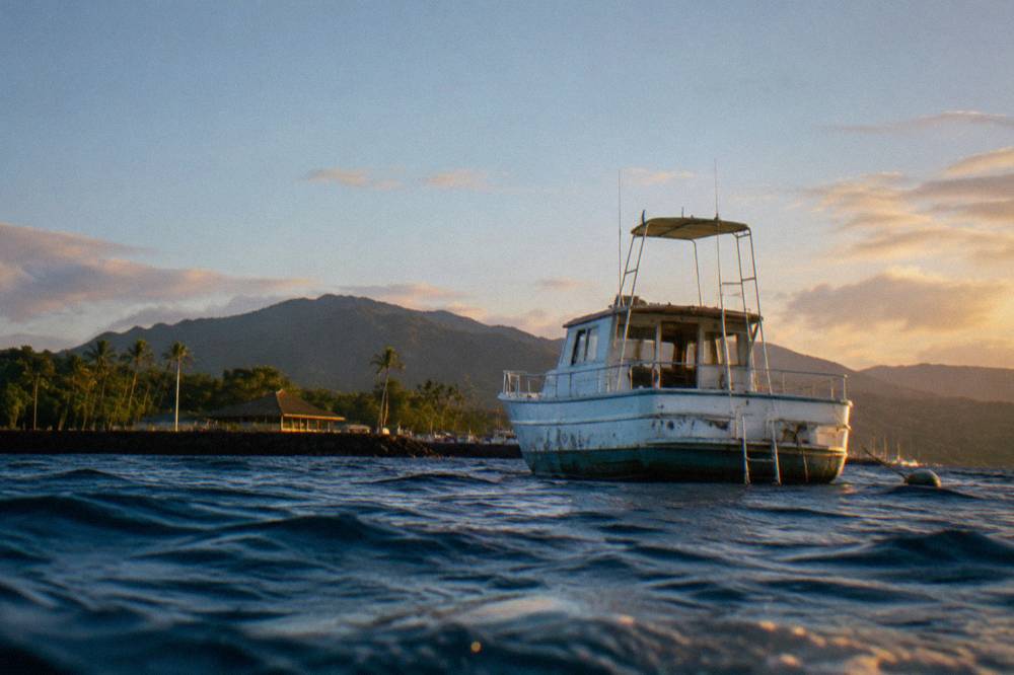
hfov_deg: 48.5
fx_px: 1126
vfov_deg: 33.4
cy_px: 338
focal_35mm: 40
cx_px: 507
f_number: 7.1
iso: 5000
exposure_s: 1/30
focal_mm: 40
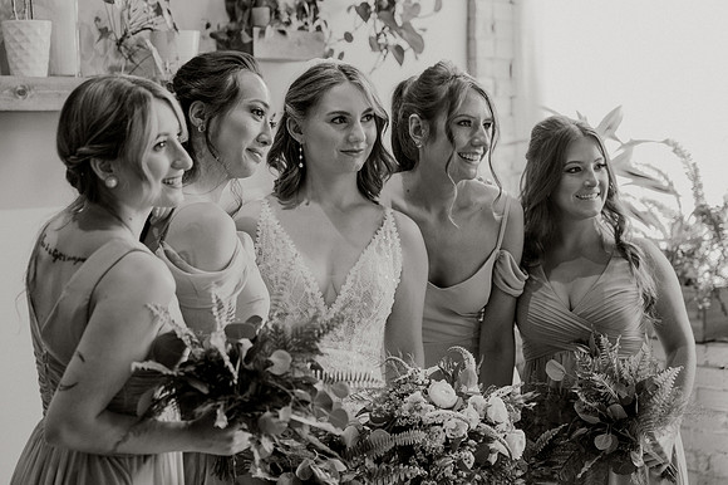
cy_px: 242
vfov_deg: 21.5
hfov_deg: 31.9
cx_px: 364
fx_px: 1273
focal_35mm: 63
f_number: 3.2
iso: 1250
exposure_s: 1/125
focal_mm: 63
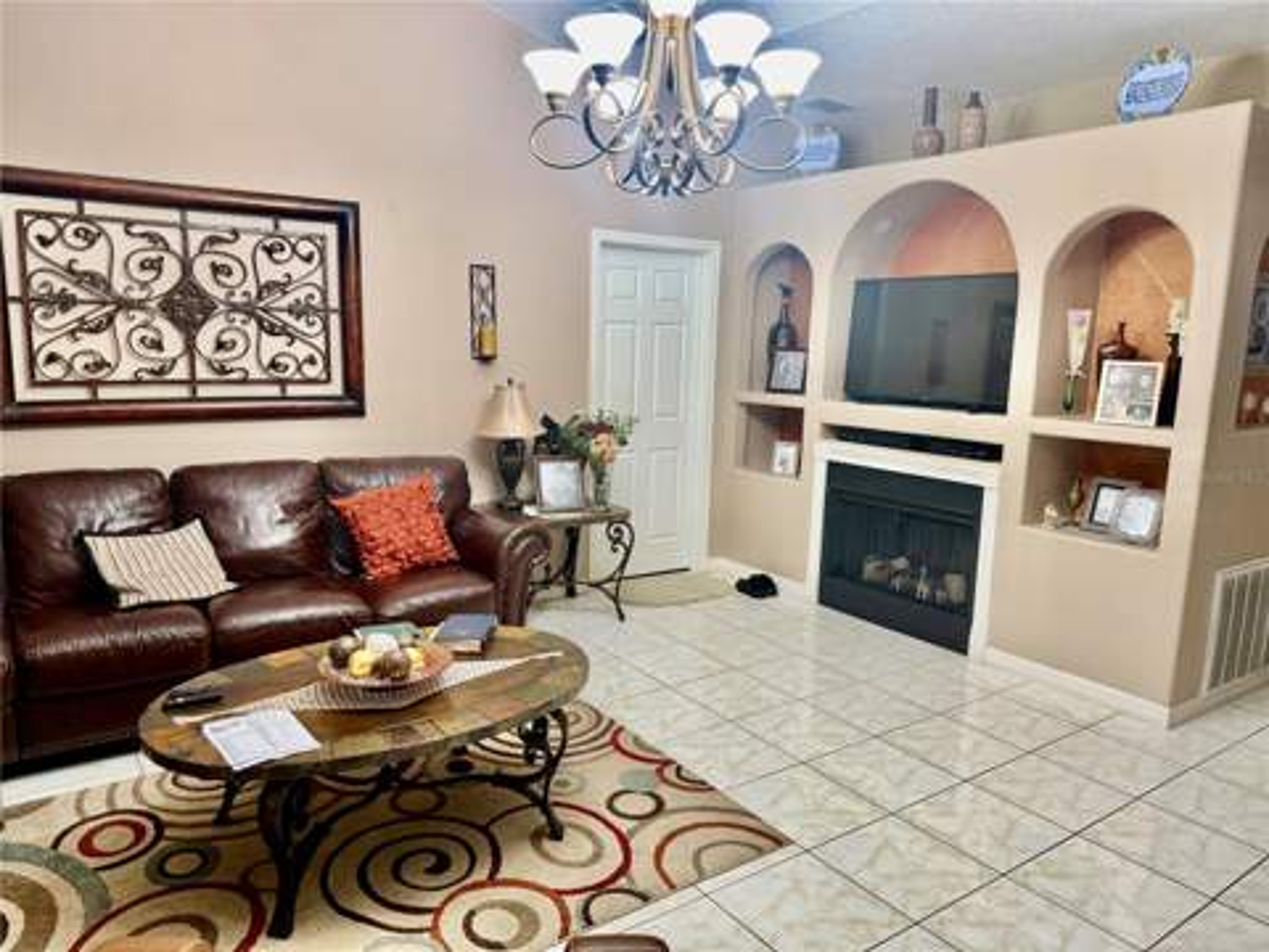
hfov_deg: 71.6
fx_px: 880
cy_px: 476
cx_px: 634
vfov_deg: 56.8
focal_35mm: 24
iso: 200
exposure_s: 1/60
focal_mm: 6.76
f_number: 1.78
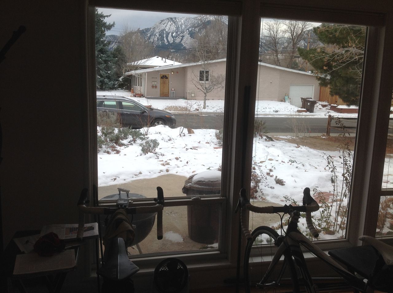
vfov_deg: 40.6
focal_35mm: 35
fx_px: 397
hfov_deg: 52.7
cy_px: 146
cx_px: 196
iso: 50
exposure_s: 1/438
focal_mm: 4.28
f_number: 2.4
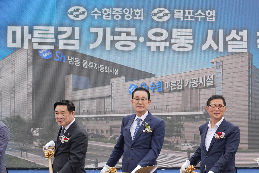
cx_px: 216
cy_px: 138
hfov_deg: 16.9
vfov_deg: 11.4
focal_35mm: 120
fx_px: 863
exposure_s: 1/250
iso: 50
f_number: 4
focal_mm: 70
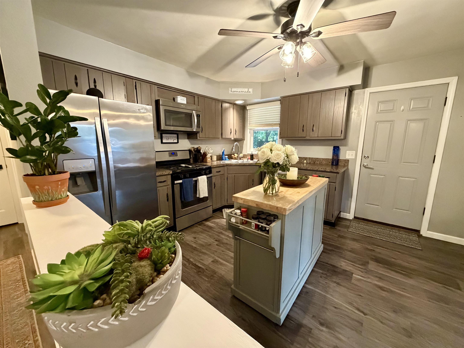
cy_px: 174
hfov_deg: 102.1
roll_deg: -0.2
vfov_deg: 85.7
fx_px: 188
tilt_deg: -9.8
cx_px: 232
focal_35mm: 14
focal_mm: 2.22
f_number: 2.2
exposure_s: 1/60
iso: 800
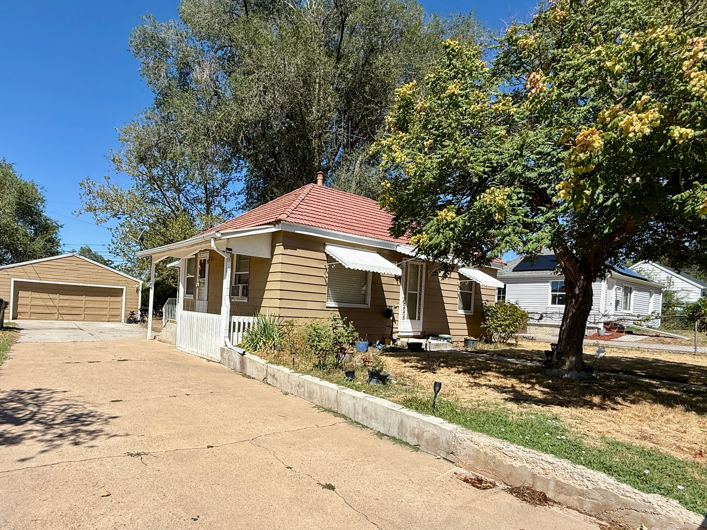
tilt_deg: -0.6
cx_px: 342
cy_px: 304
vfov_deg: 74.3
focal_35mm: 17
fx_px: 347
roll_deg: -3.8
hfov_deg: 91.0
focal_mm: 2.22
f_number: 2.2
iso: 50
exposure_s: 1/2841
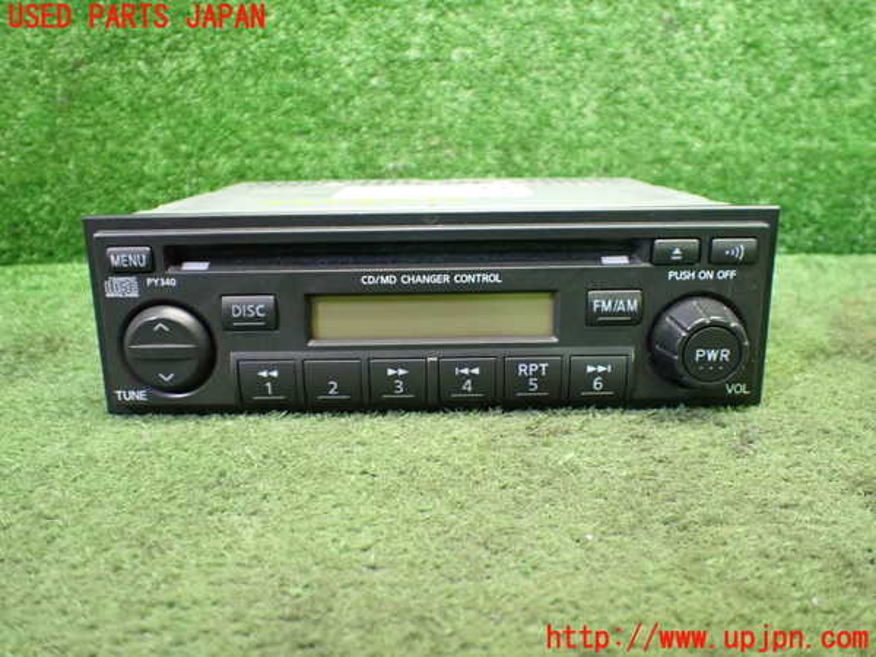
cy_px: 328
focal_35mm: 30
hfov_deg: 60.0
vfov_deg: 46.8
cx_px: 438
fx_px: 759
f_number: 2.3
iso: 800
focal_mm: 5.4
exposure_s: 1/60
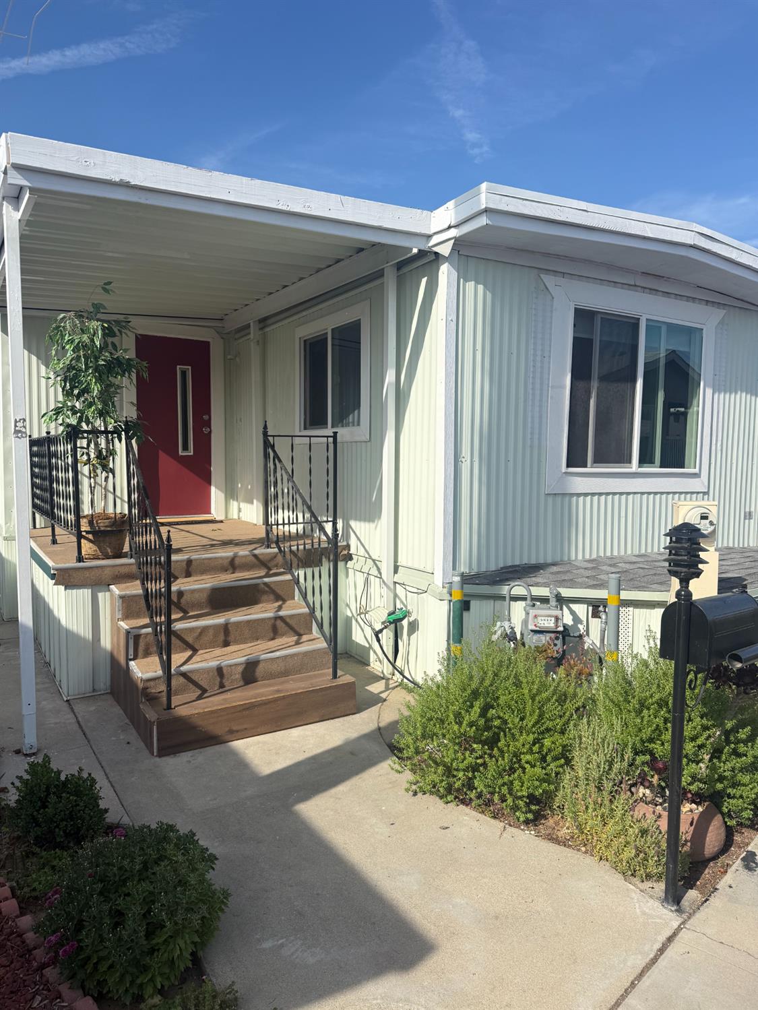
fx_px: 700
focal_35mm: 24
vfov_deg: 71.6
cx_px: 379
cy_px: 505
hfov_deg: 56.8
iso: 80
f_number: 1.78
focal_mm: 6.76
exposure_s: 1/4167
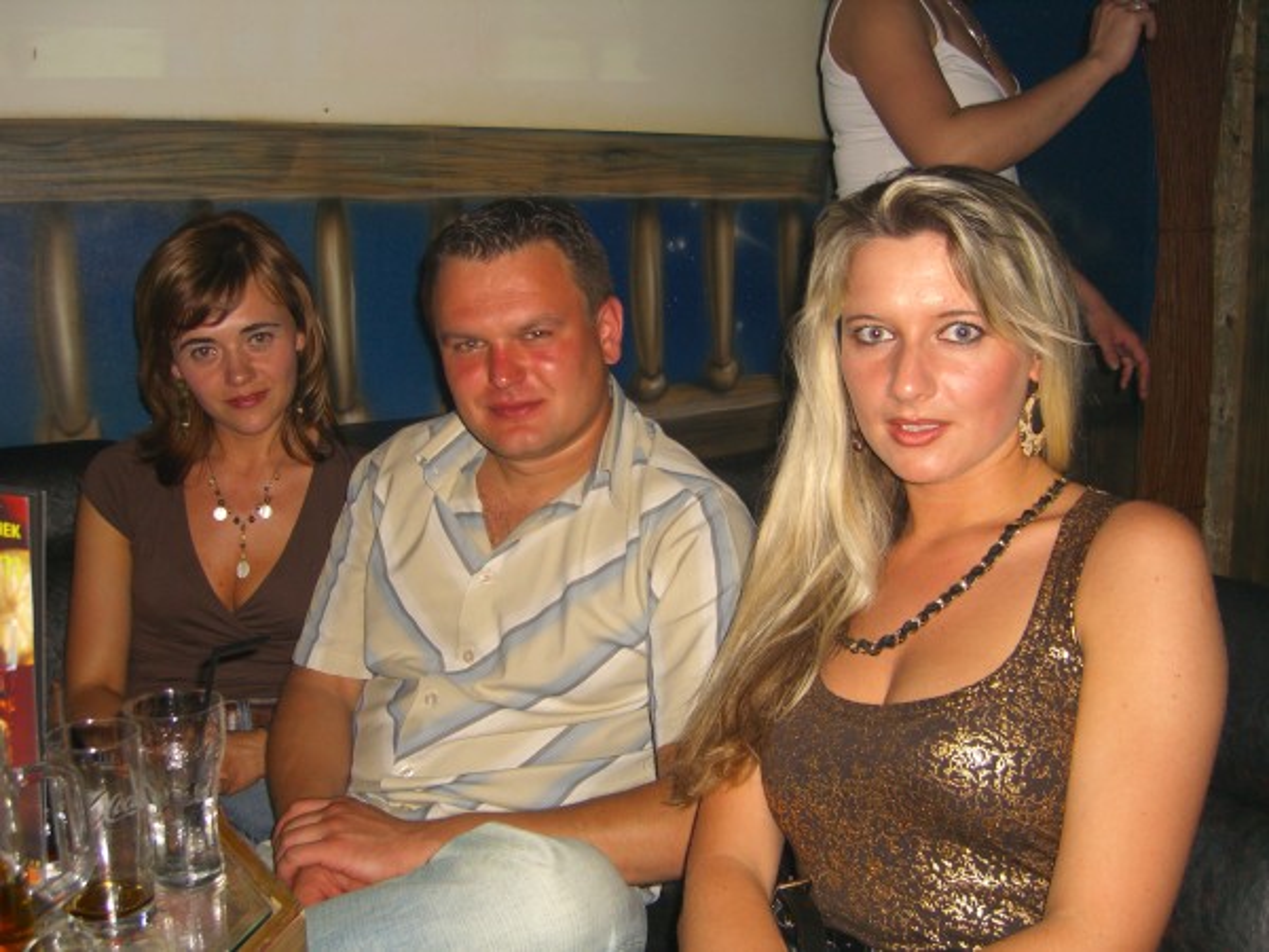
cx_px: 634
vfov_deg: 37.7
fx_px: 1393
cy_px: 476
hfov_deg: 49.0
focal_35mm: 38
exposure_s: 1/60
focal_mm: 7.9
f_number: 2.8
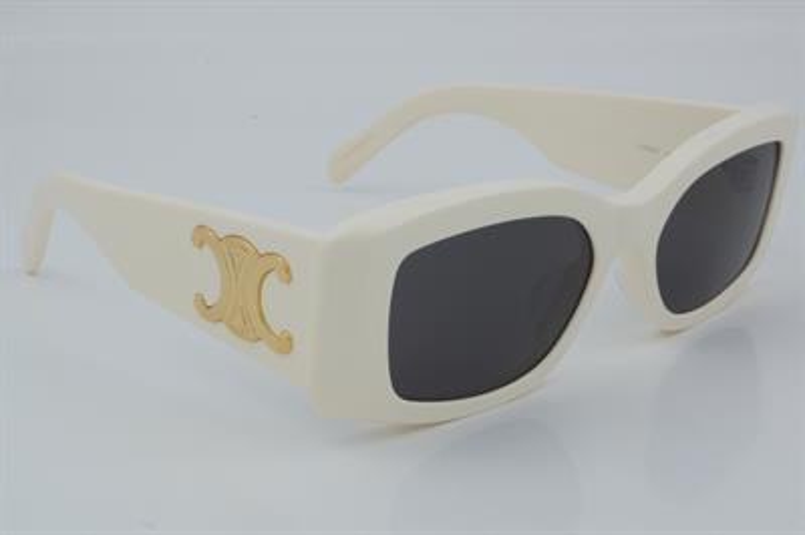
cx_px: 402
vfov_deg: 18.2
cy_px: 268
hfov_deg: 27.0
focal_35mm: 75
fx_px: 1676
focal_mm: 50
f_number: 32
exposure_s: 1/4
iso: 100
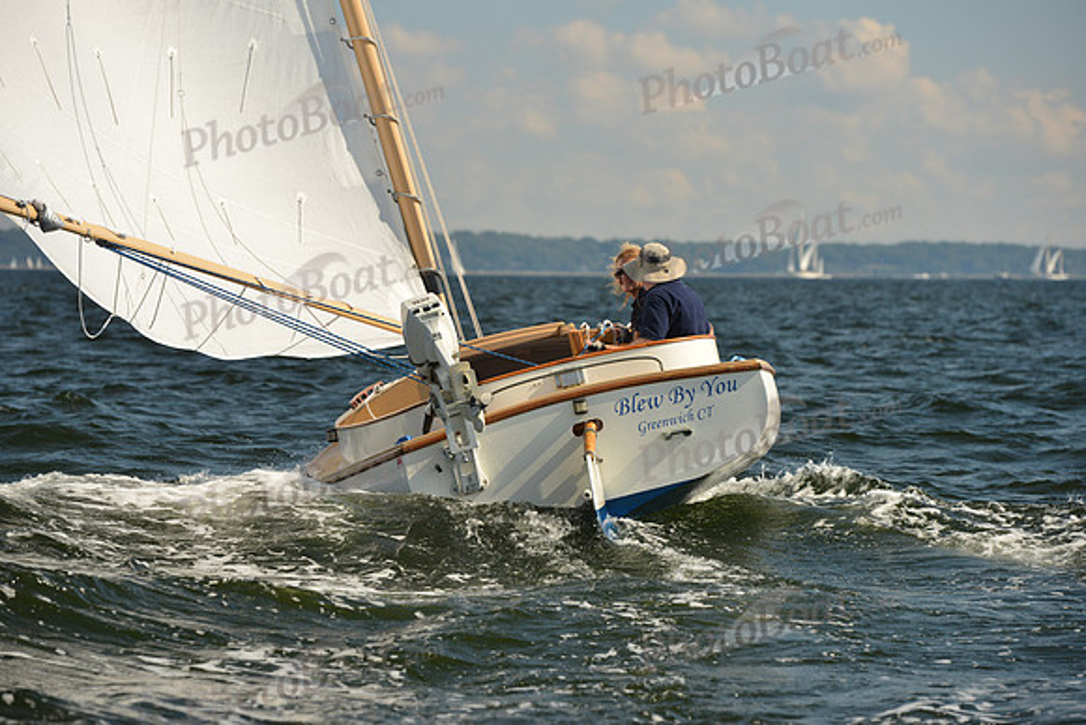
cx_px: 543
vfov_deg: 8.6
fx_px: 4828
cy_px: 362
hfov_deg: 12.8
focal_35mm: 160
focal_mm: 160
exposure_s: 1/1000
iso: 500
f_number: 7.1
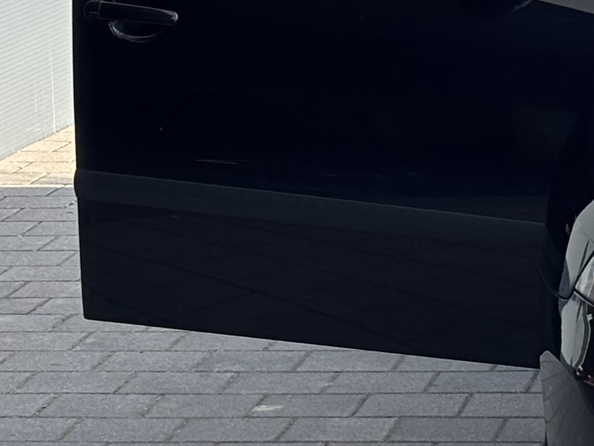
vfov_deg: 7.2
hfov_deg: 9.1
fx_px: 3552
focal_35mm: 207
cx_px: 1097
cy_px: 97
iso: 32
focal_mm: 5.96
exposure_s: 1/597
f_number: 1.6
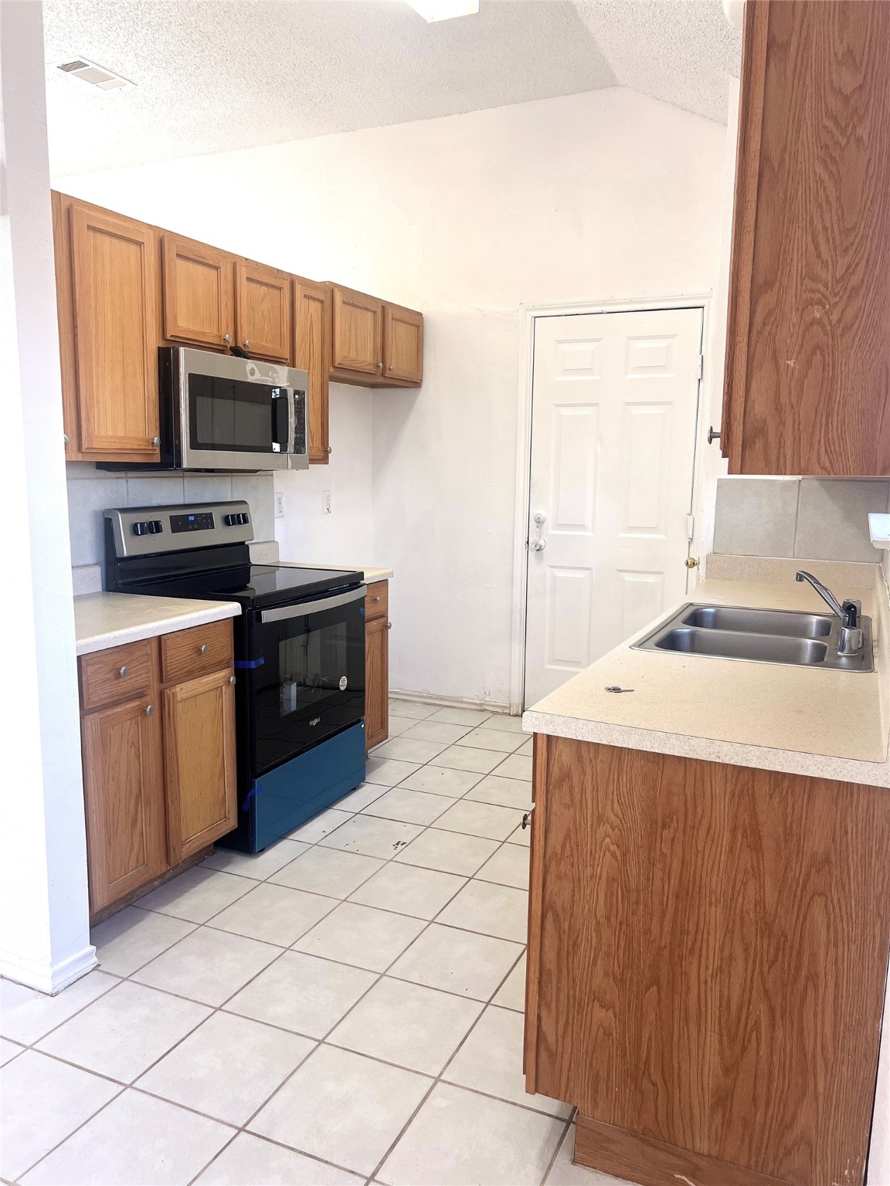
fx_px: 891
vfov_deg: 67.3
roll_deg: -0.4
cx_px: 445
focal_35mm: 26
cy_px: 593
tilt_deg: -9.3
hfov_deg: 53.1
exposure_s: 1/60
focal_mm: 5.7
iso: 80
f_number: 1.5
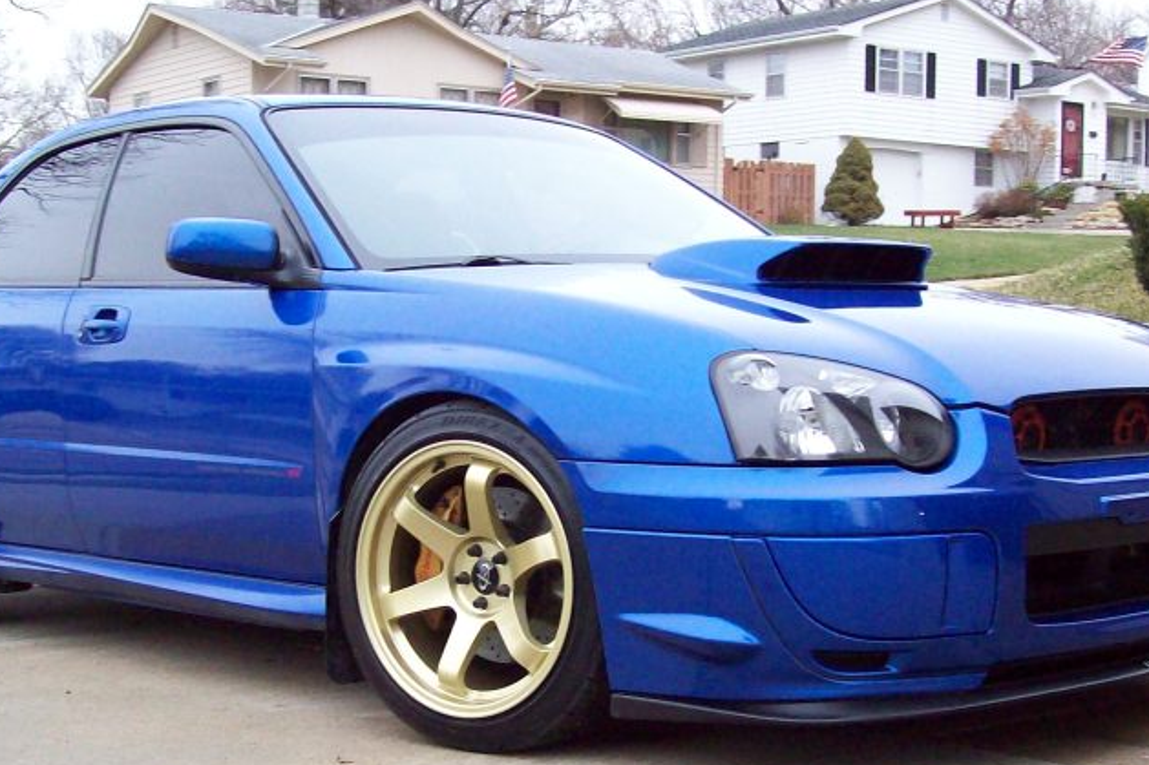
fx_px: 1946
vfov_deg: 22.2
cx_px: 473
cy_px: 497
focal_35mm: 61
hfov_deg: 32.8
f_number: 2.7
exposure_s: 1/101
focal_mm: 6
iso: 200
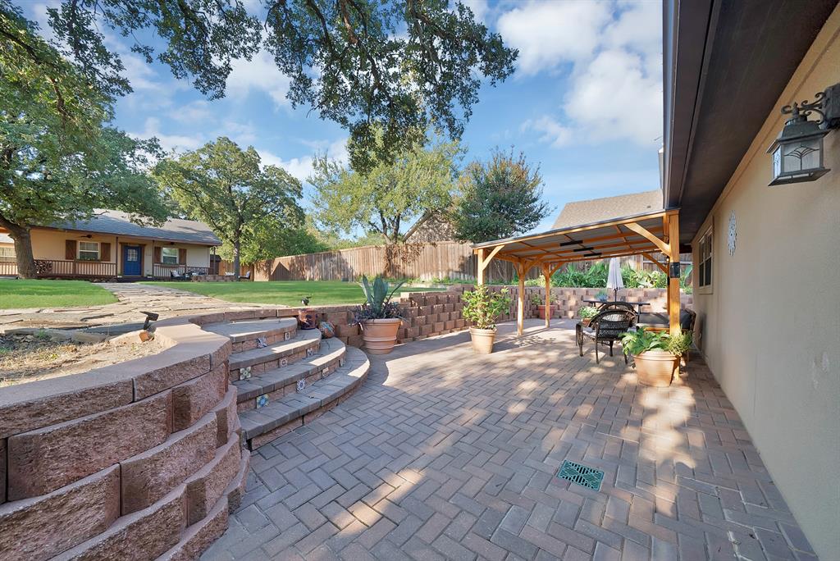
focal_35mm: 12
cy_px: 280
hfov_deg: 112.6
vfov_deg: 90.1
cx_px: 420
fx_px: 280
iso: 640
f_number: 9
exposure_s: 1/80
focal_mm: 12
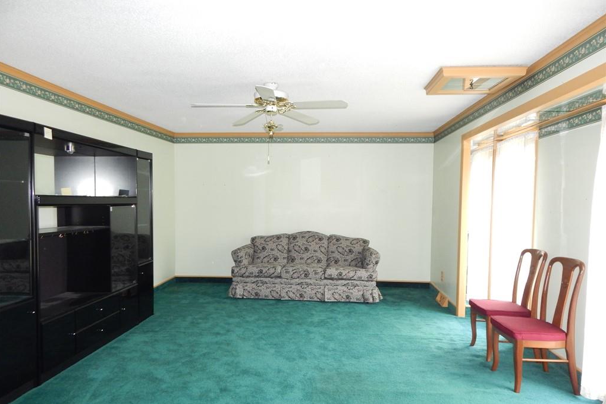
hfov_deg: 76.1
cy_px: 219
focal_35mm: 23
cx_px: 302
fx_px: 387
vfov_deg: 55.0
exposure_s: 1/30
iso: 400
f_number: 3
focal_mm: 4
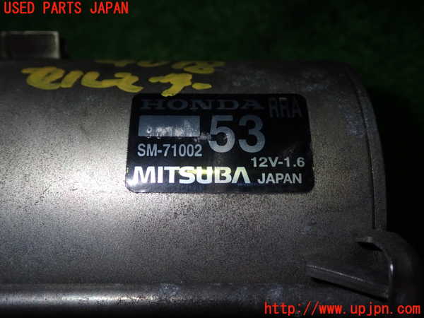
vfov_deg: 37.7
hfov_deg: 49.0
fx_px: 465
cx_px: 212
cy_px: 159
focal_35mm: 38
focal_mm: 6.83
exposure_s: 1/40
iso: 200
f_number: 8
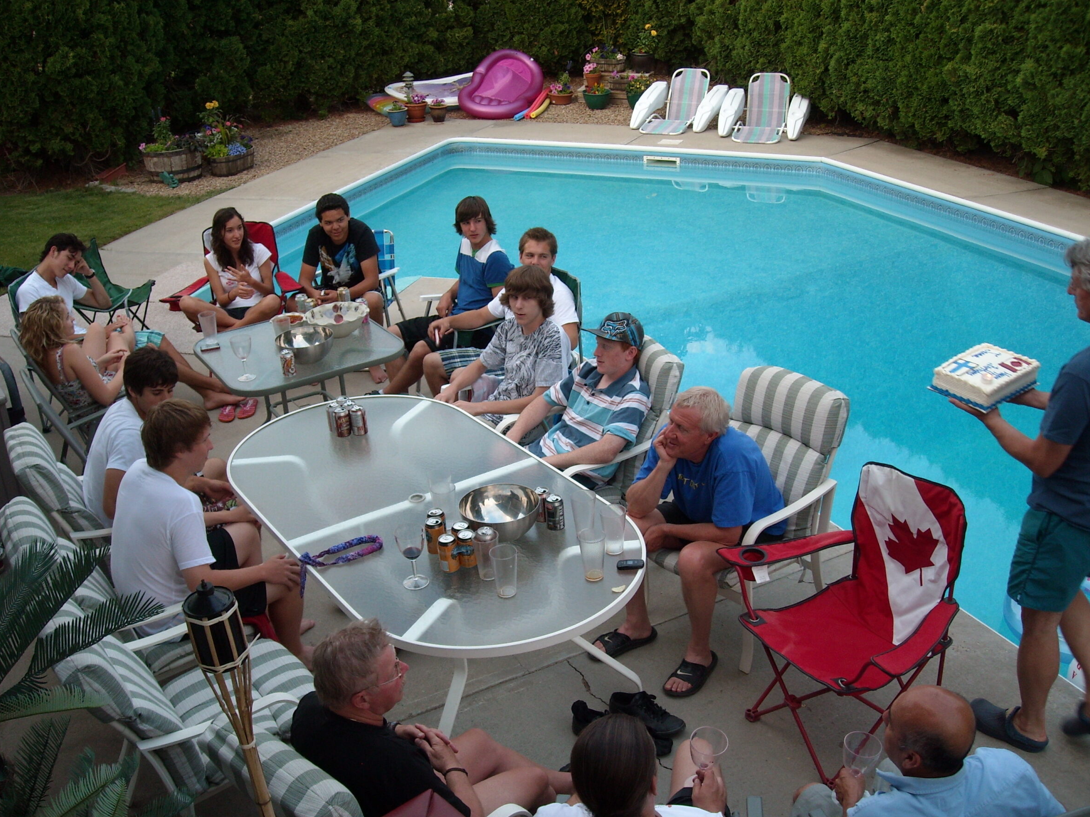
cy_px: 432
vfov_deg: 37.7
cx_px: 535
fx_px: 1196
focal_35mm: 38
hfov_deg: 49.0
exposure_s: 1/60
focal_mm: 5.7
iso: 109
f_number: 2.8
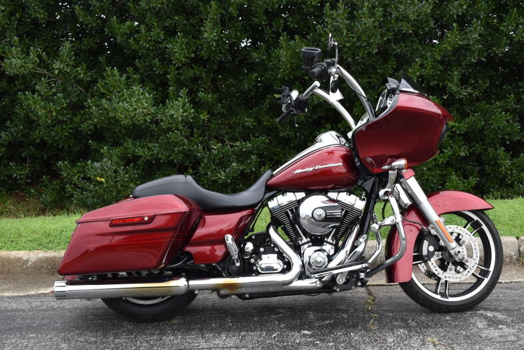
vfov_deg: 28.4
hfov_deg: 41.5
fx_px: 691
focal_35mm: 48
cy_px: 176
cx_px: 266
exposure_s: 1/250
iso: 200
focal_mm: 31
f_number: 7.1
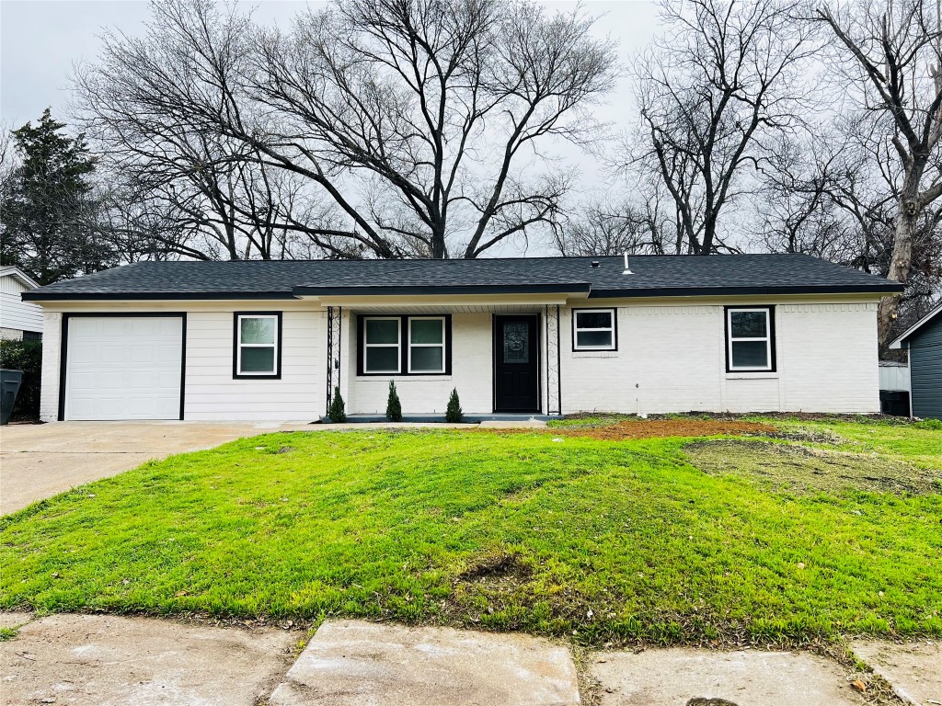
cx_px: 471
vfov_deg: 53.1
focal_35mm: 26
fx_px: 708
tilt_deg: +3.2
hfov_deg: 67.3
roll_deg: +0.9
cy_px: 353
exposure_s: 1/1029
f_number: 1.5
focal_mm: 5.7
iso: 50
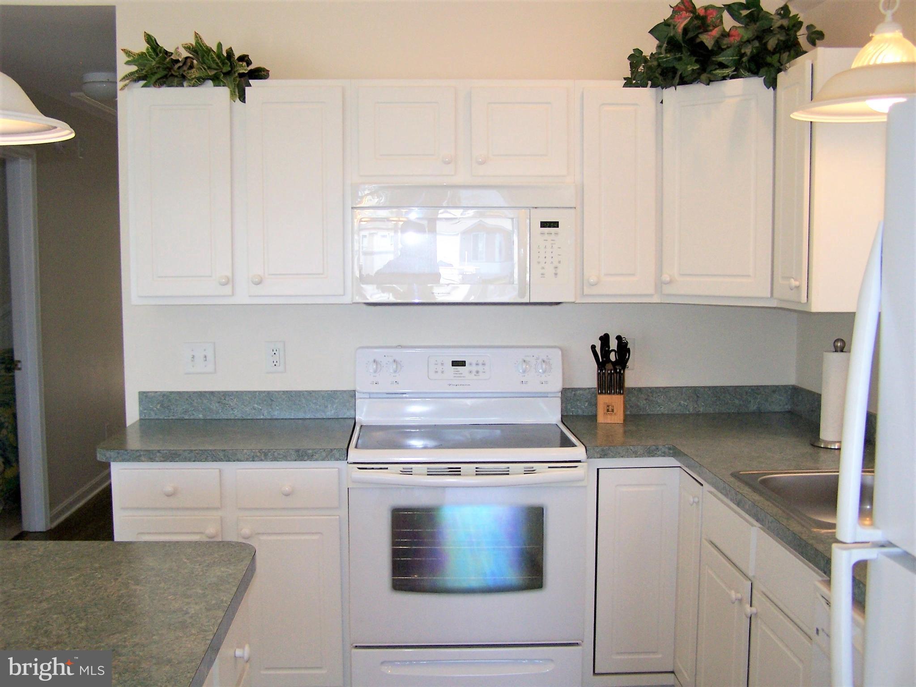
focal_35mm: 38
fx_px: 1006
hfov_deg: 49.0
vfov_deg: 37.7
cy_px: 344
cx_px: 458
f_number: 2.8
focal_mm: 6.3
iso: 140
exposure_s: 1/90
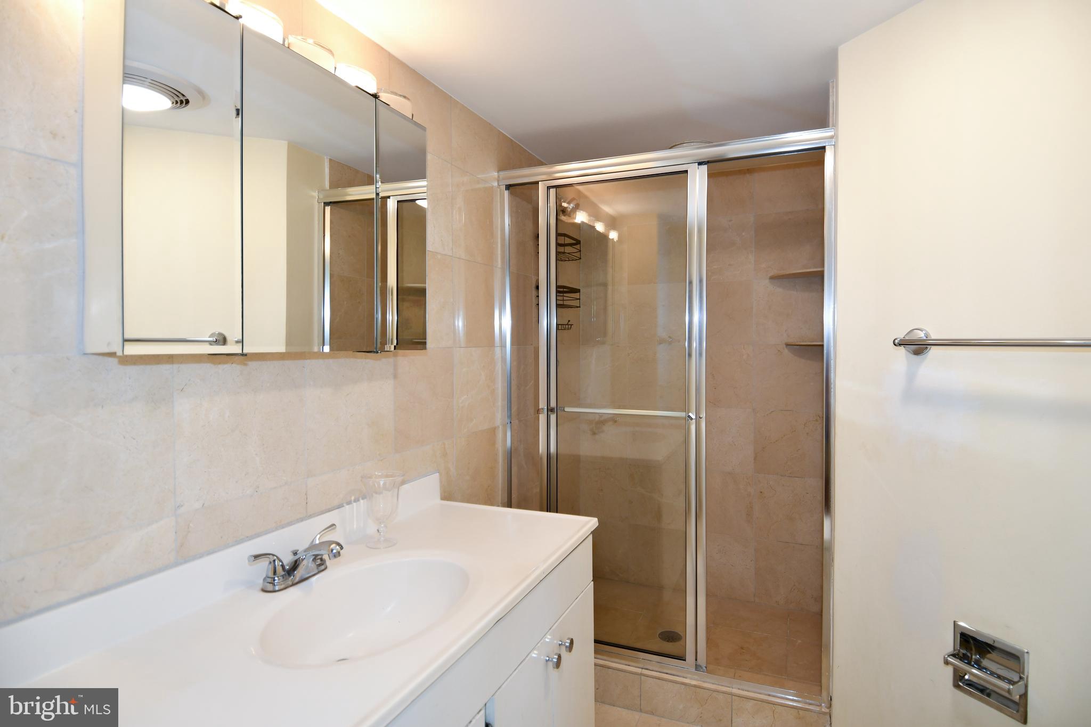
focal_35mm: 18
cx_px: 546
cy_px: 364
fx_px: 545
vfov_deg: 67.4
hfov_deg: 90.0
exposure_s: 1/60
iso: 280
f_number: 4
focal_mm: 12
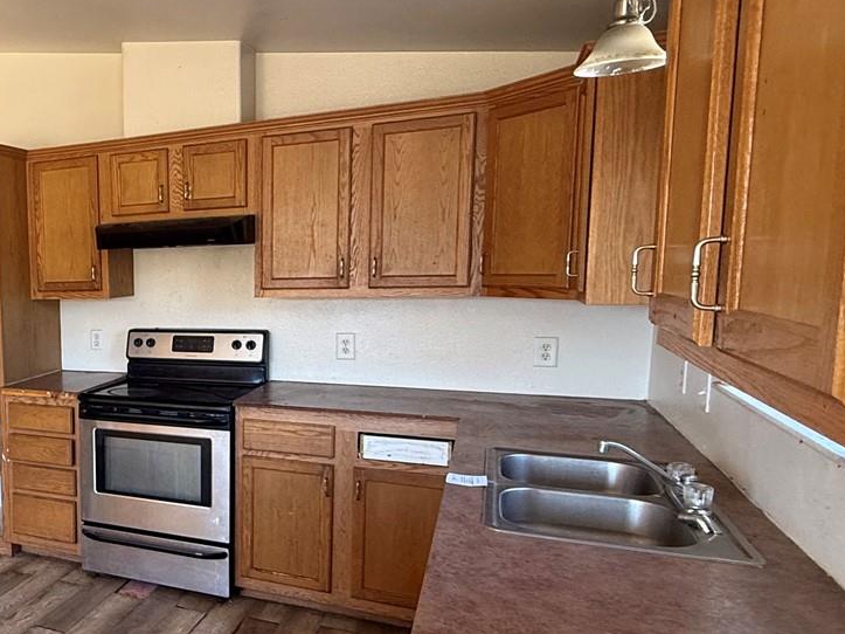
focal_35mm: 31
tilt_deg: -7.7
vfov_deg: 45.3
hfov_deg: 50.8
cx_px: 65
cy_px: 367
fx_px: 757
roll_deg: +2.5
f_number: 2.2
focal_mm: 2.22
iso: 200
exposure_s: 1/99
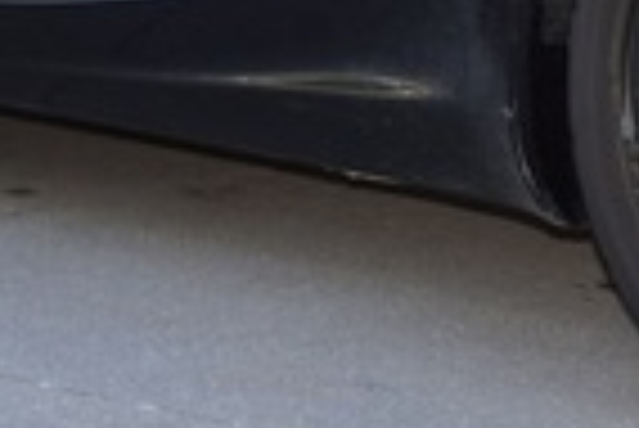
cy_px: -214
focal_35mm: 219
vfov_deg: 6.2
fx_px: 3891
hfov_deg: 9.3
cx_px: 716
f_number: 5.6
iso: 140
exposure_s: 1/125
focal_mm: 26
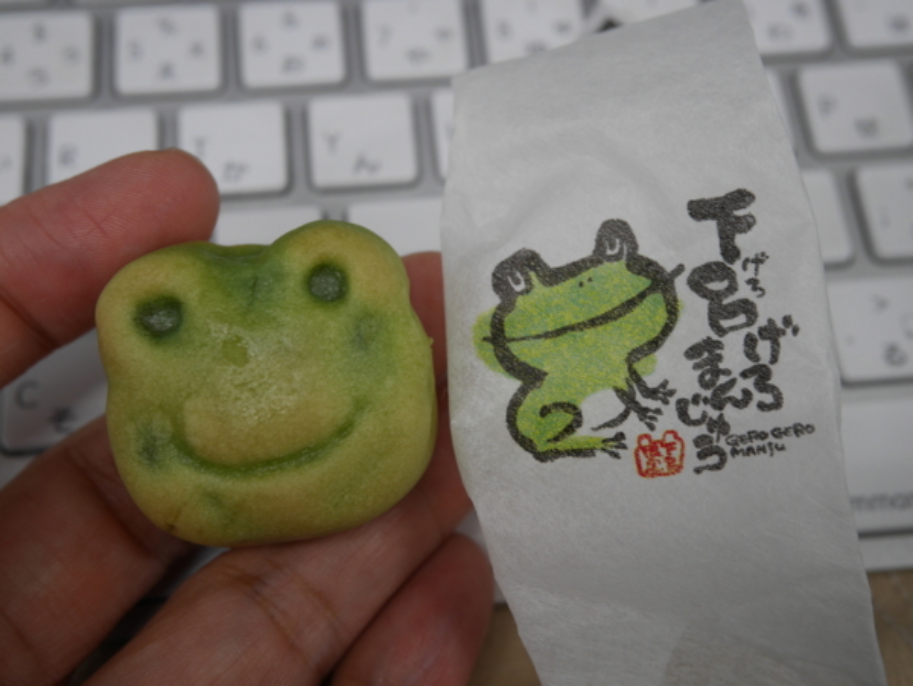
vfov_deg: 32.9
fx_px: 1161
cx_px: 456
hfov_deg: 42.9
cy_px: 343
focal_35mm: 44
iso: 200
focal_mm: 22
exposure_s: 1/60
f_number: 4.8
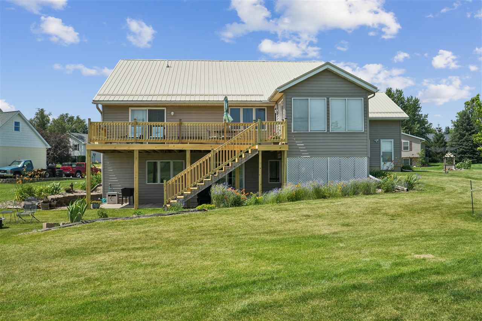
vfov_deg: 37.8
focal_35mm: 35
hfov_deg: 54.4
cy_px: 160
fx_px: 469
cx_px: 241
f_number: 10
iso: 400
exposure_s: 1/1000
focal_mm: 35
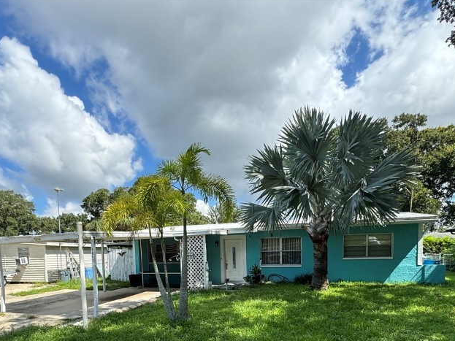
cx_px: 219
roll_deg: +1.0
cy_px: 277
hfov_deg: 73.9
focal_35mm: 23
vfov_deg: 54.5
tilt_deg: -5.1
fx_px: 302
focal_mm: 2.22
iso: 40
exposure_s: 1/821
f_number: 2.2
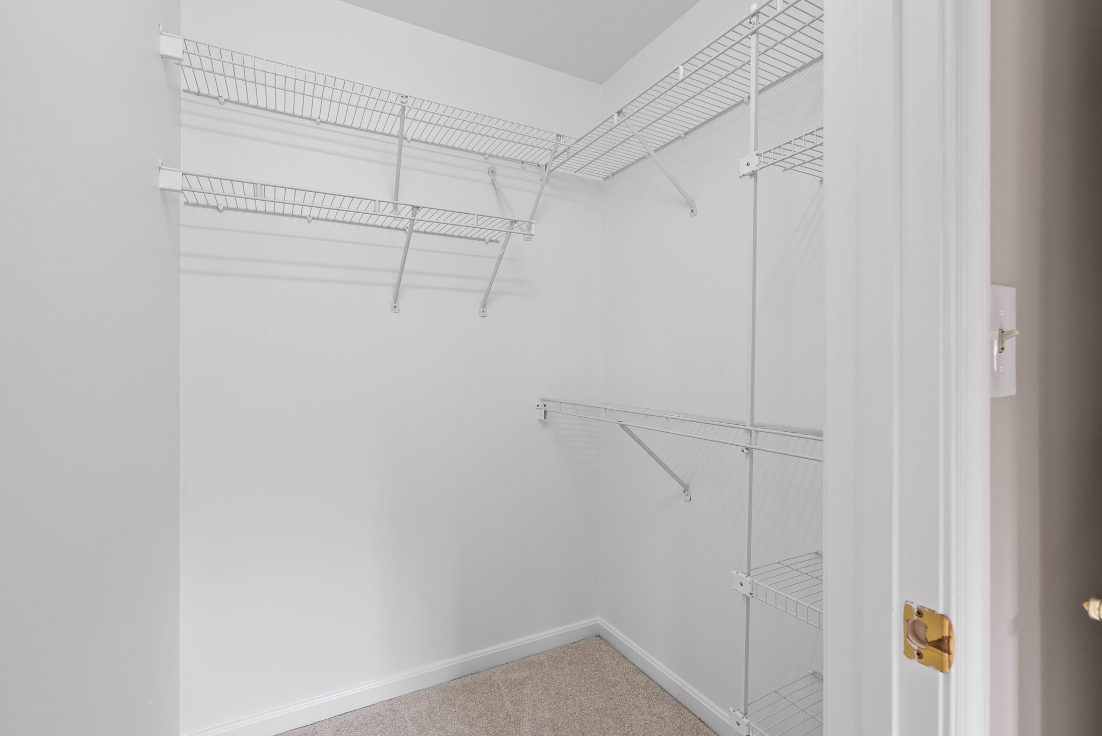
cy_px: 368
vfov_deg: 73.8
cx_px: 551
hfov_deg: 96.7
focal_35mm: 16
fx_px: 490
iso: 250
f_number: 8
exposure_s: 1/6
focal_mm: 16
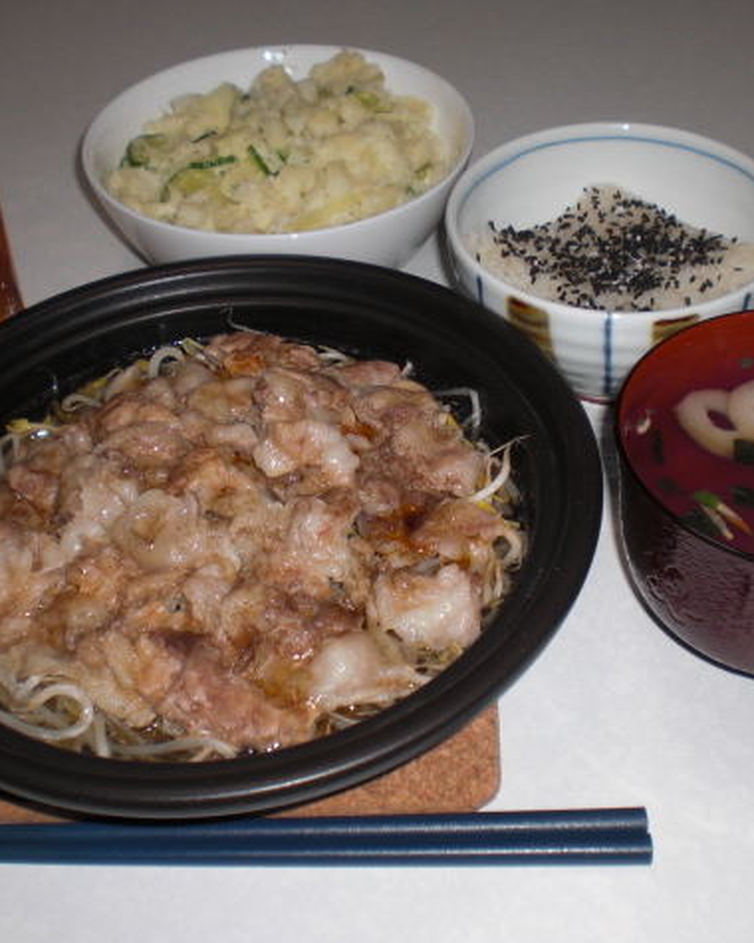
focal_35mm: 50
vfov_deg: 37.3
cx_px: 409
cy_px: 472
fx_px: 1395
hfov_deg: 30.2
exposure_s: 1/60
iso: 64
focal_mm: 6.3
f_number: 3.1
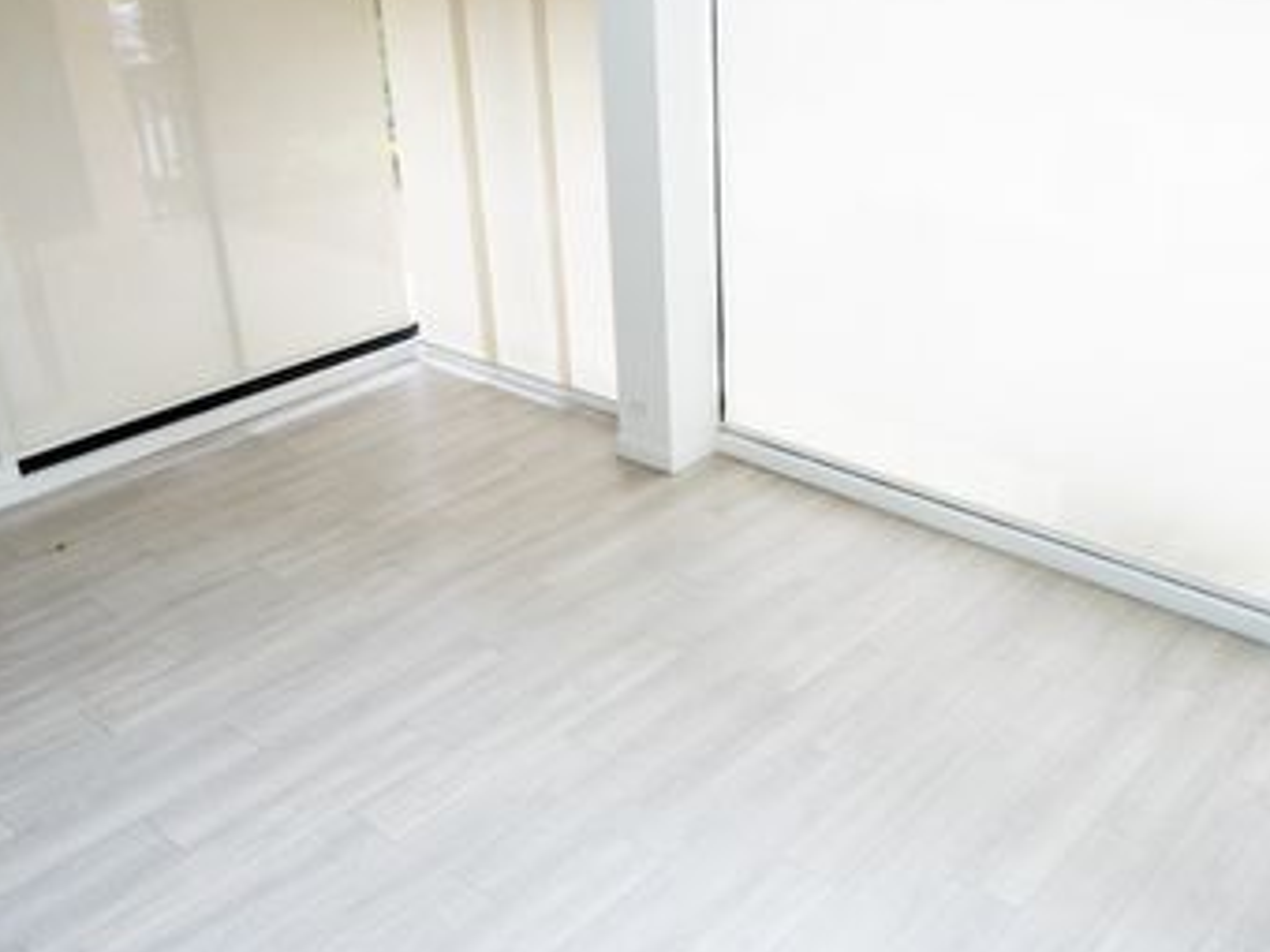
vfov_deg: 39.7
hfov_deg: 50.6
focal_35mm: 36
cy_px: 489
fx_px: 1321
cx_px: 820
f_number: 4.5
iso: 640
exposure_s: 1/125
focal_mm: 17
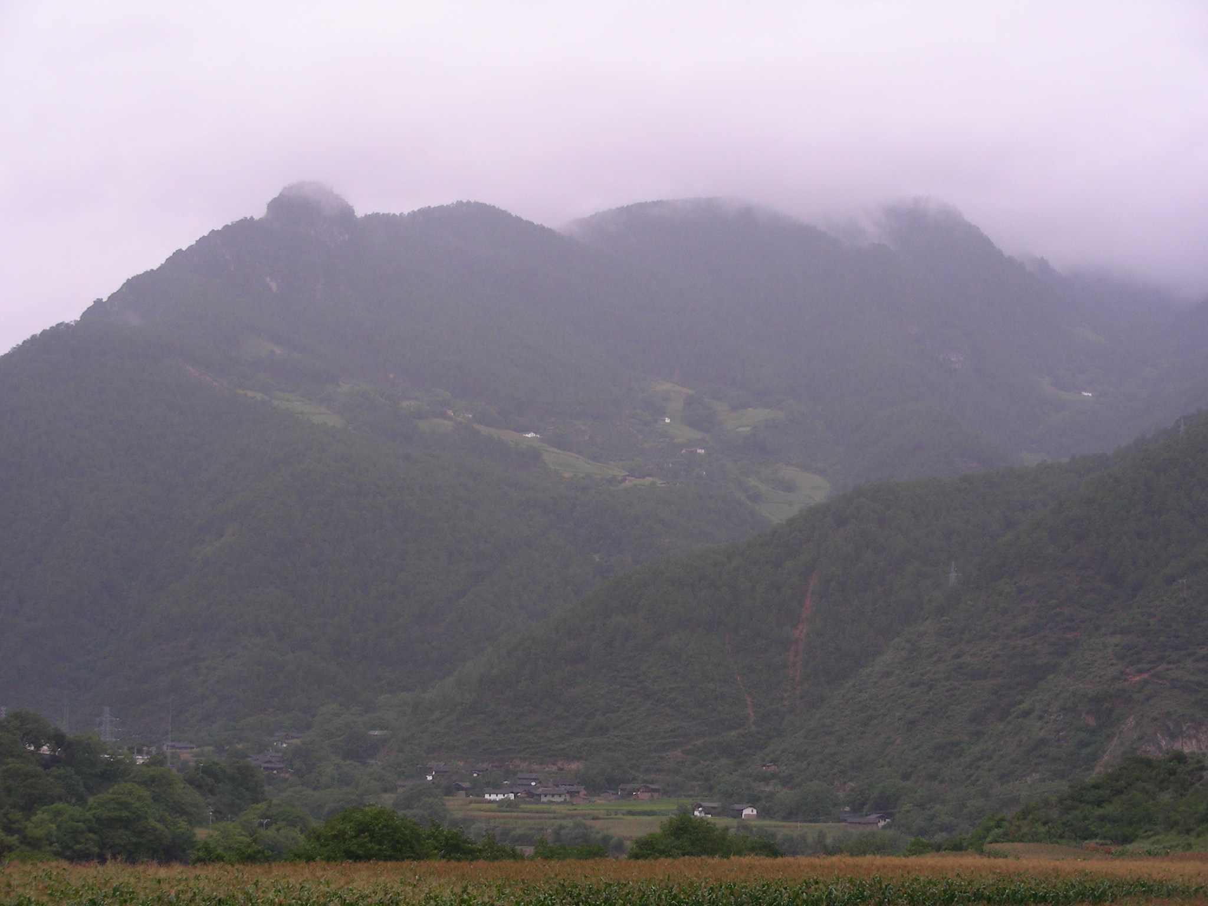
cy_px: 453
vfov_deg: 18.7
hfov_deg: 24.7
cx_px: 604
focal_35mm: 79
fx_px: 2757
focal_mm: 13.2
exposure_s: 1/120
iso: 50
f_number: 3.5
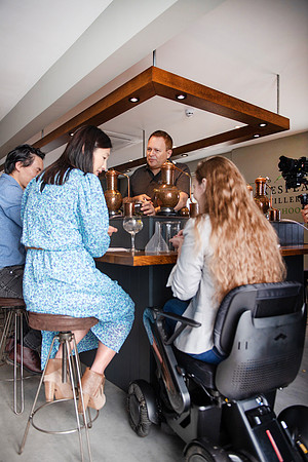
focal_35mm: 27
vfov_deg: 67.4
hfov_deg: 47.9
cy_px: 231
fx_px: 346
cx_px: 154
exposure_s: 1/250
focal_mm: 27
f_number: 2.8
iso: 320
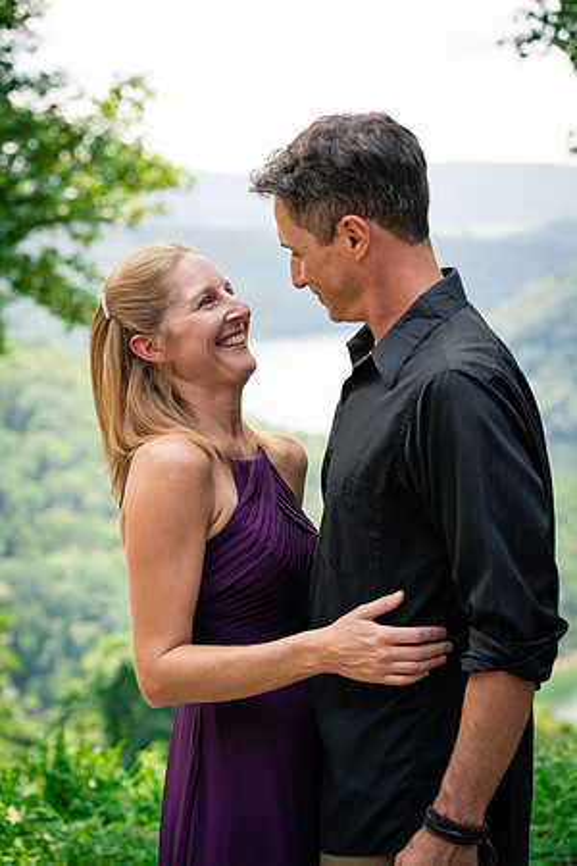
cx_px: 288
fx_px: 2043
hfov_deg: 16.1
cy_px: 433
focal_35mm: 85
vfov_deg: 23.9
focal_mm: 85
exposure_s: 1/800
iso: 800
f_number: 5
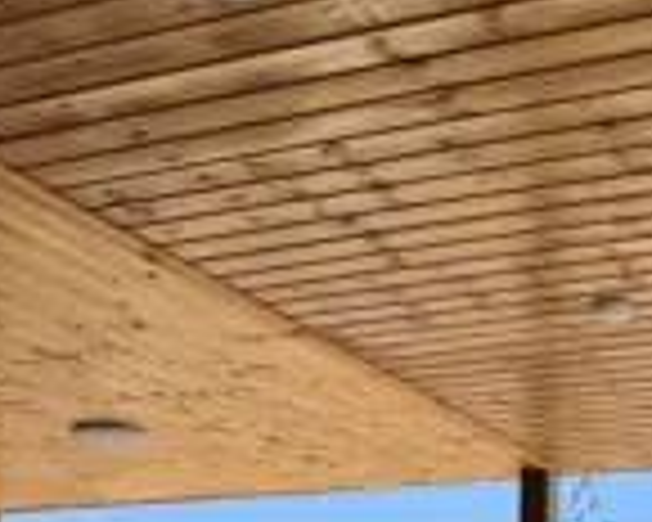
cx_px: 499
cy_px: 792
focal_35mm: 70
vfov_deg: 19.1
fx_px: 1351
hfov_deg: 26.7
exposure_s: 1/3257
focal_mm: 5.7
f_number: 1.5
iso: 50
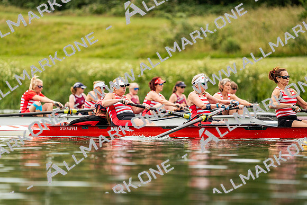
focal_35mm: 493
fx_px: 4205
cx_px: 154
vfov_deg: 2.8
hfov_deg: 4.2
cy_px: 102
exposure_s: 1/2000
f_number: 6.3
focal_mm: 493
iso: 640
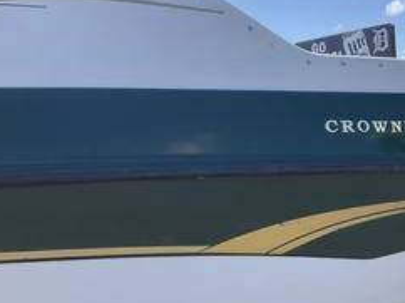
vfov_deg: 30.0
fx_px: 561
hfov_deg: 38.8
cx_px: 298
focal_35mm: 48
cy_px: 203
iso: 25
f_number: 1.8
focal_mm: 3
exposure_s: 1/829
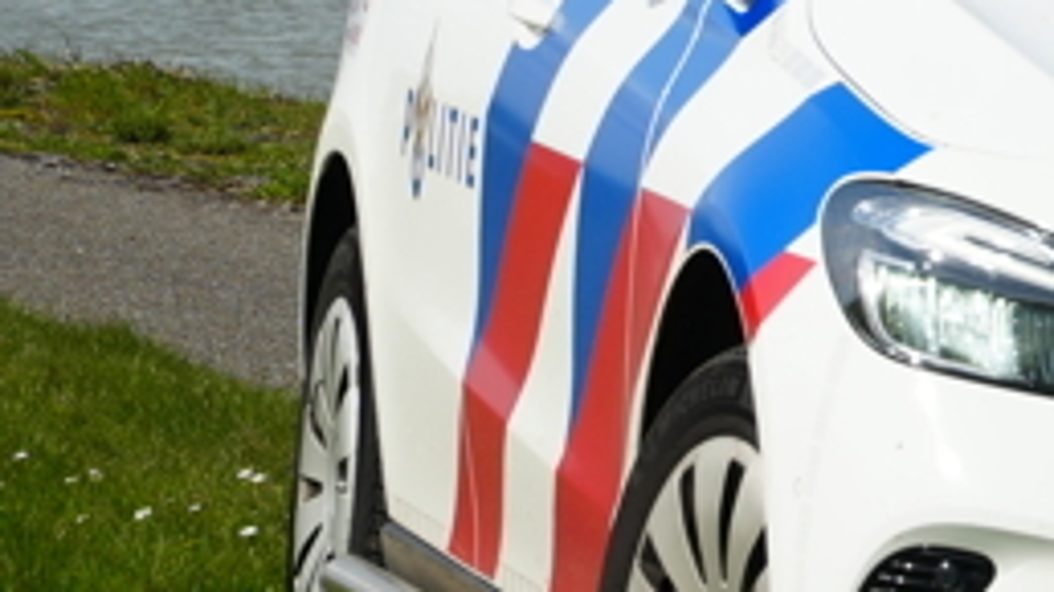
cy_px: 61
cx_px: 1898
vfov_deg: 2.6
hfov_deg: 4.5
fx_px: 13300
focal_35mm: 476
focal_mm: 83
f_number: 8
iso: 100
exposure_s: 1/350
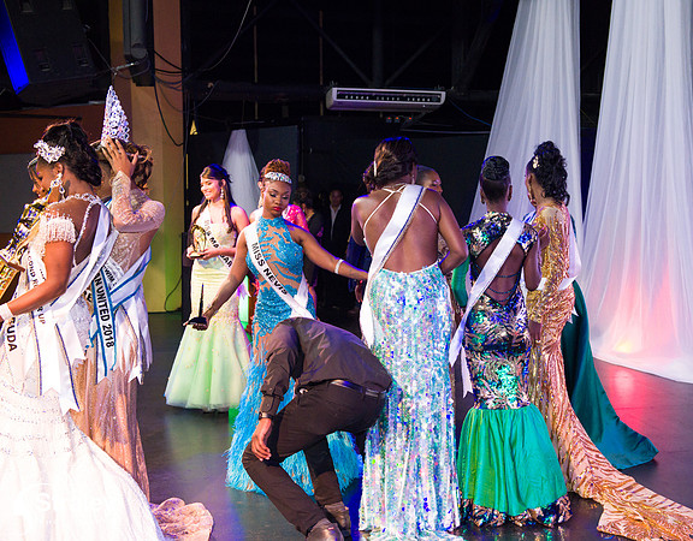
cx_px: 406
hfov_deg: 38.4
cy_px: 270
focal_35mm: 49
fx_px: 992
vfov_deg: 30.5
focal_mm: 44
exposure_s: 1/160
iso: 4000
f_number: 5
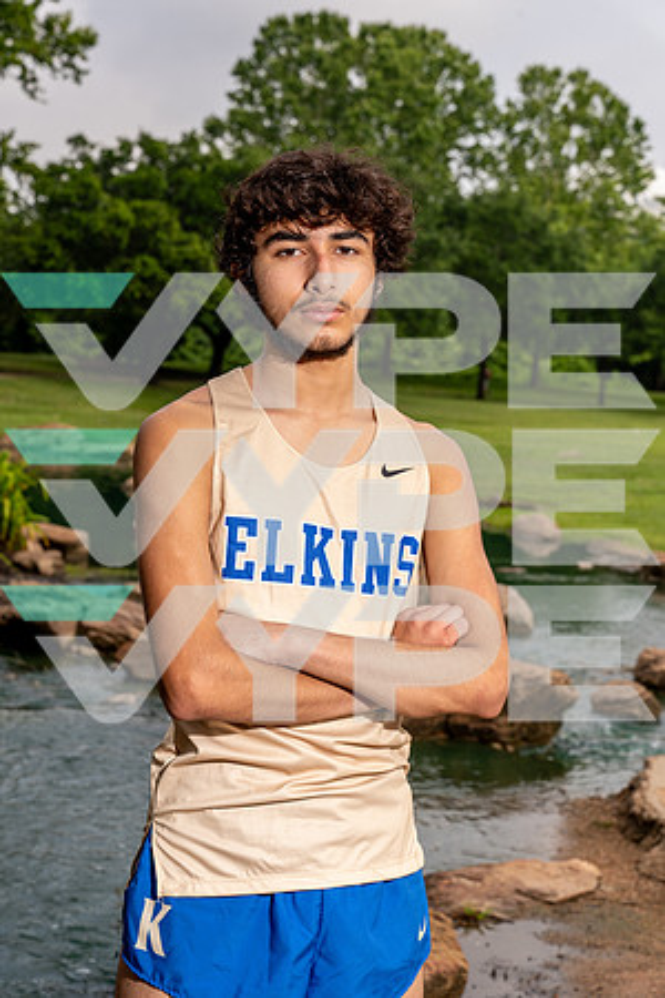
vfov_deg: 28.8
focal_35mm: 70
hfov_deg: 19.5
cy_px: 499
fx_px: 1939
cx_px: 332
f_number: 8
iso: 160
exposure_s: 1/250
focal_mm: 70
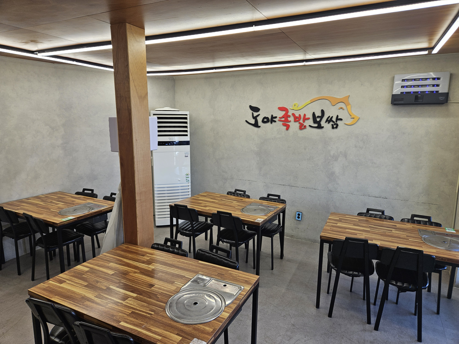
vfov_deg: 58.9
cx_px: 230
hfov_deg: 73.9
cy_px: 172
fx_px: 305
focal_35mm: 23
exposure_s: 1/120
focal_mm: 5.4
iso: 50
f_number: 1.8
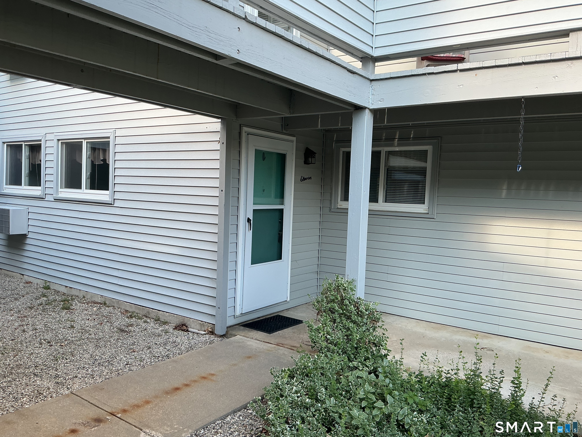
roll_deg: -2.3
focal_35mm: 29
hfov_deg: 61.7
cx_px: 291
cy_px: 218
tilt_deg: -2.9
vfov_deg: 48.2
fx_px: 488
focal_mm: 3
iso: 20
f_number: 1.8
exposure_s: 1/120
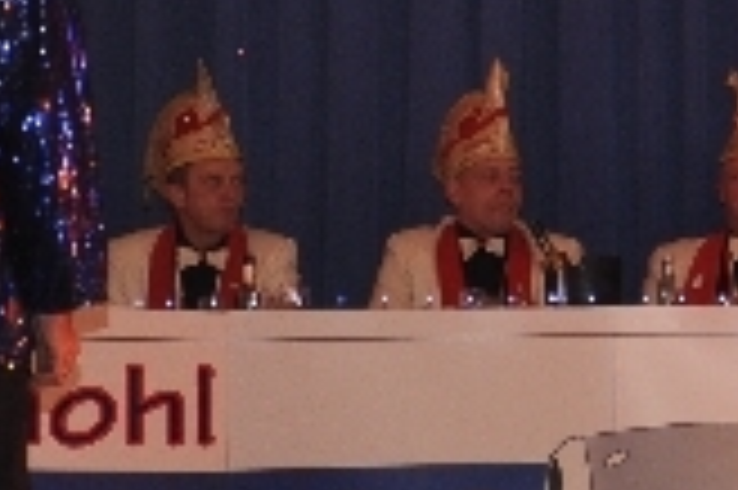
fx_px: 4505
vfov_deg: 6.2
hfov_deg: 8.9
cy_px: 173
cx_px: 1444
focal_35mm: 220
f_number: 5
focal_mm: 30
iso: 400
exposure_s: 1/60
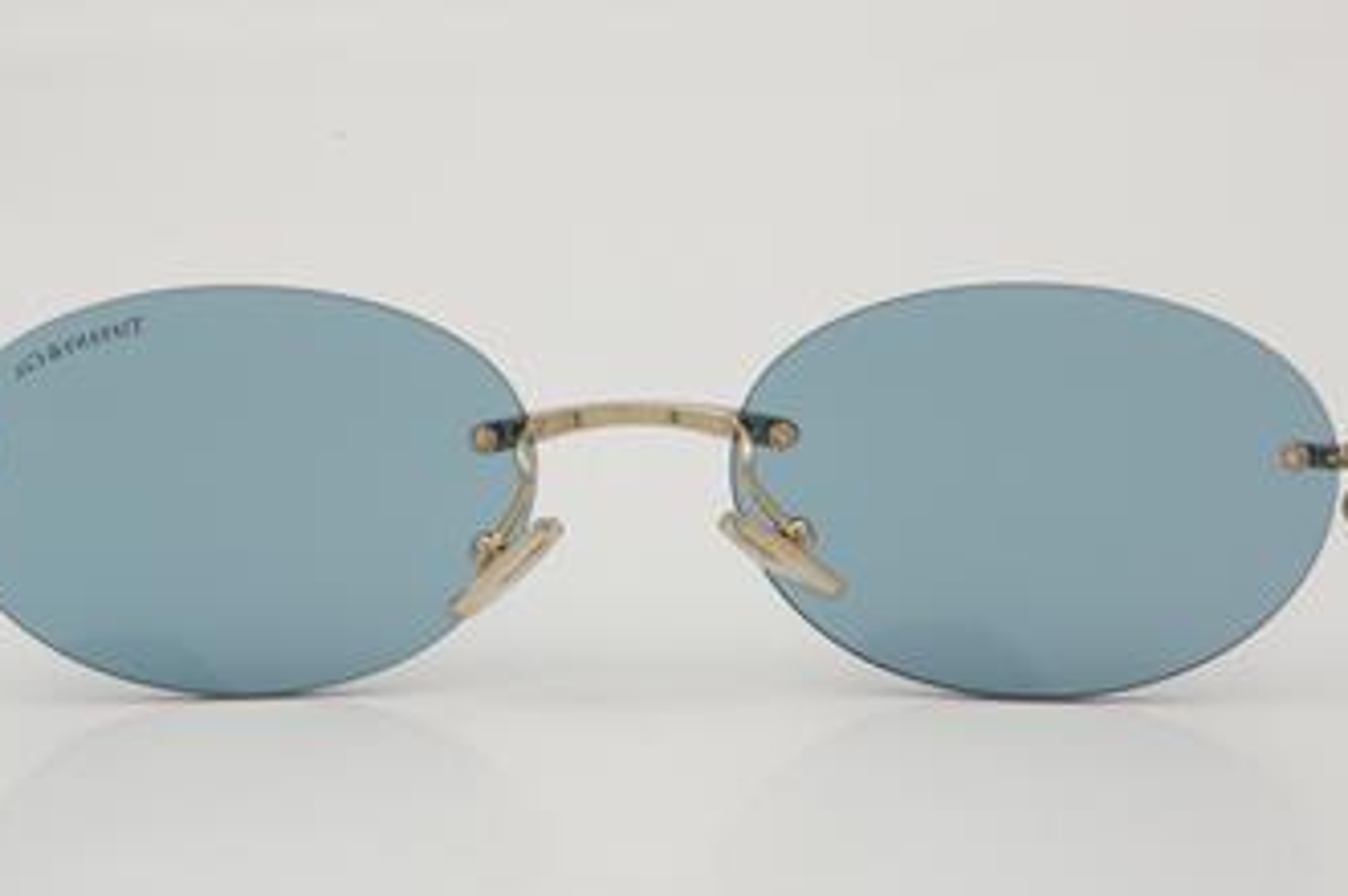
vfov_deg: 13.7
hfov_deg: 20.5
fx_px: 3726
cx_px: 639
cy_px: 440
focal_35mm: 100
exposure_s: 1/3
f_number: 32
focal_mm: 55
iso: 100
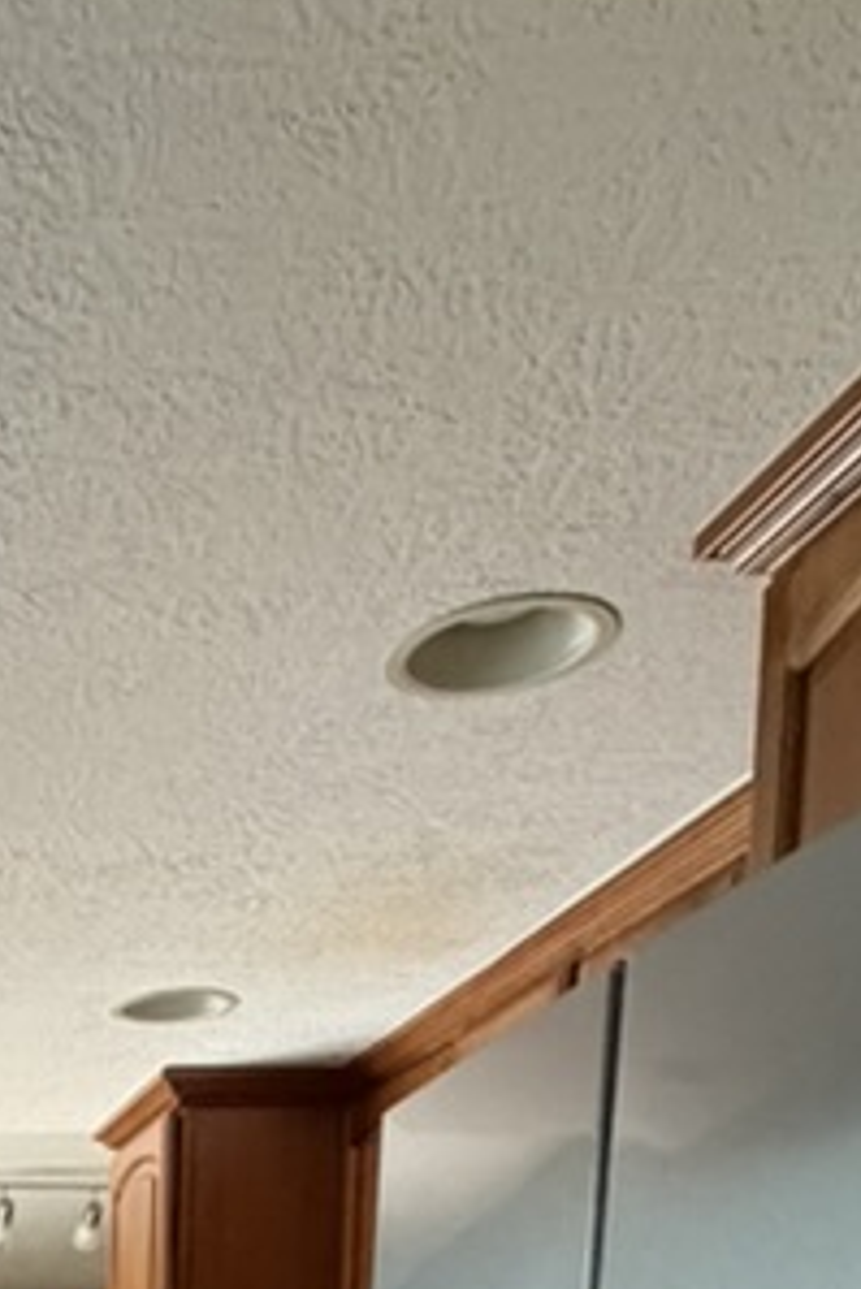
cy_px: 1769
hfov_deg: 23.4
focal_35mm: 50
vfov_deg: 29.6
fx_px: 1792
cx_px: -307
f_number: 2.2
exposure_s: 1/60
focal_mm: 2.22
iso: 640
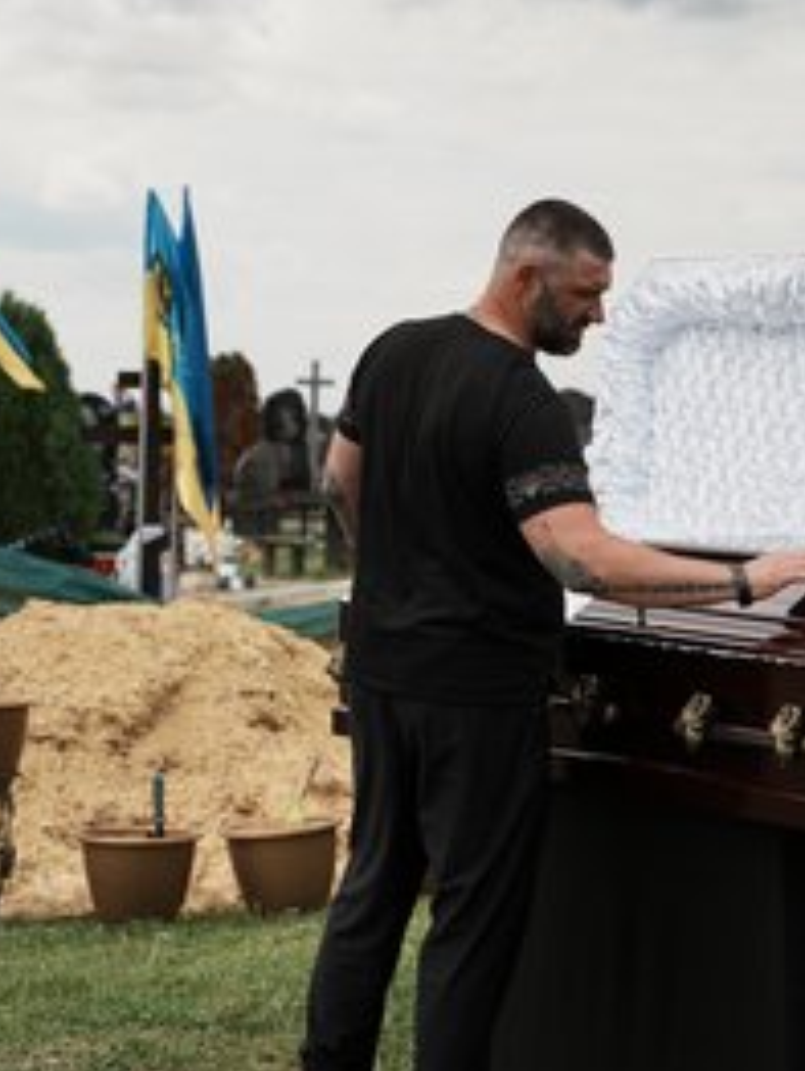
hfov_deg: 13.4
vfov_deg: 17.9
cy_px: 531
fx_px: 3405
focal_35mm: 110
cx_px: 621
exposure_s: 1/1000
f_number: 5
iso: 100
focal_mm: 75
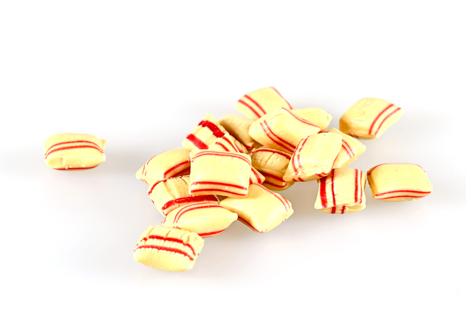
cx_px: 233
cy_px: 155
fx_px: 2032
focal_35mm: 157
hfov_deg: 13.1
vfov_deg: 8.7
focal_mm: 105
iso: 100
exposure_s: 1/4
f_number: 13
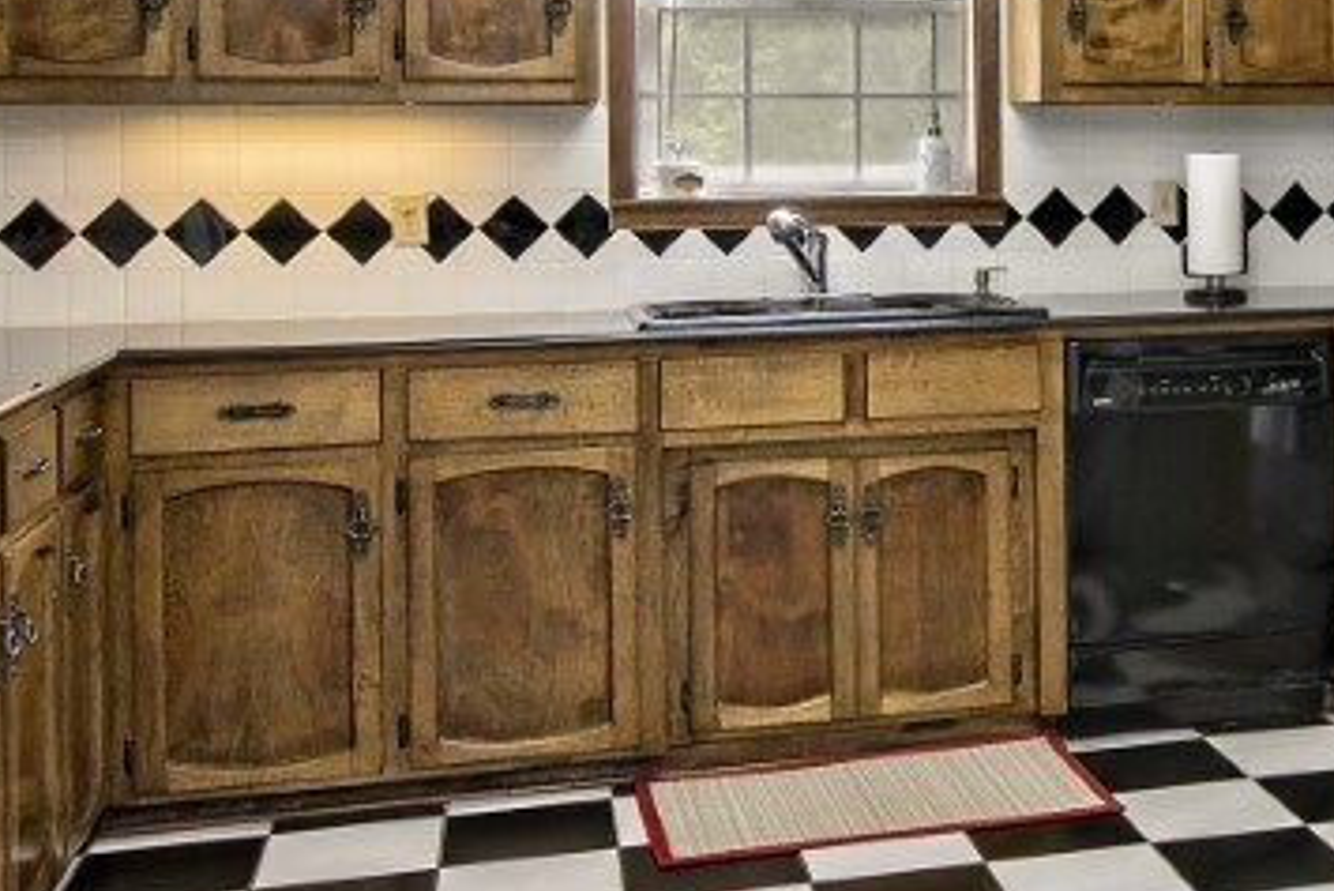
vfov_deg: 24.6
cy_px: 164
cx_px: 1233
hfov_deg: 34.5
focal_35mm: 54
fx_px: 2002
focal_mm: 15
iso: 500
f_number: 11
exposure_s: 1/8
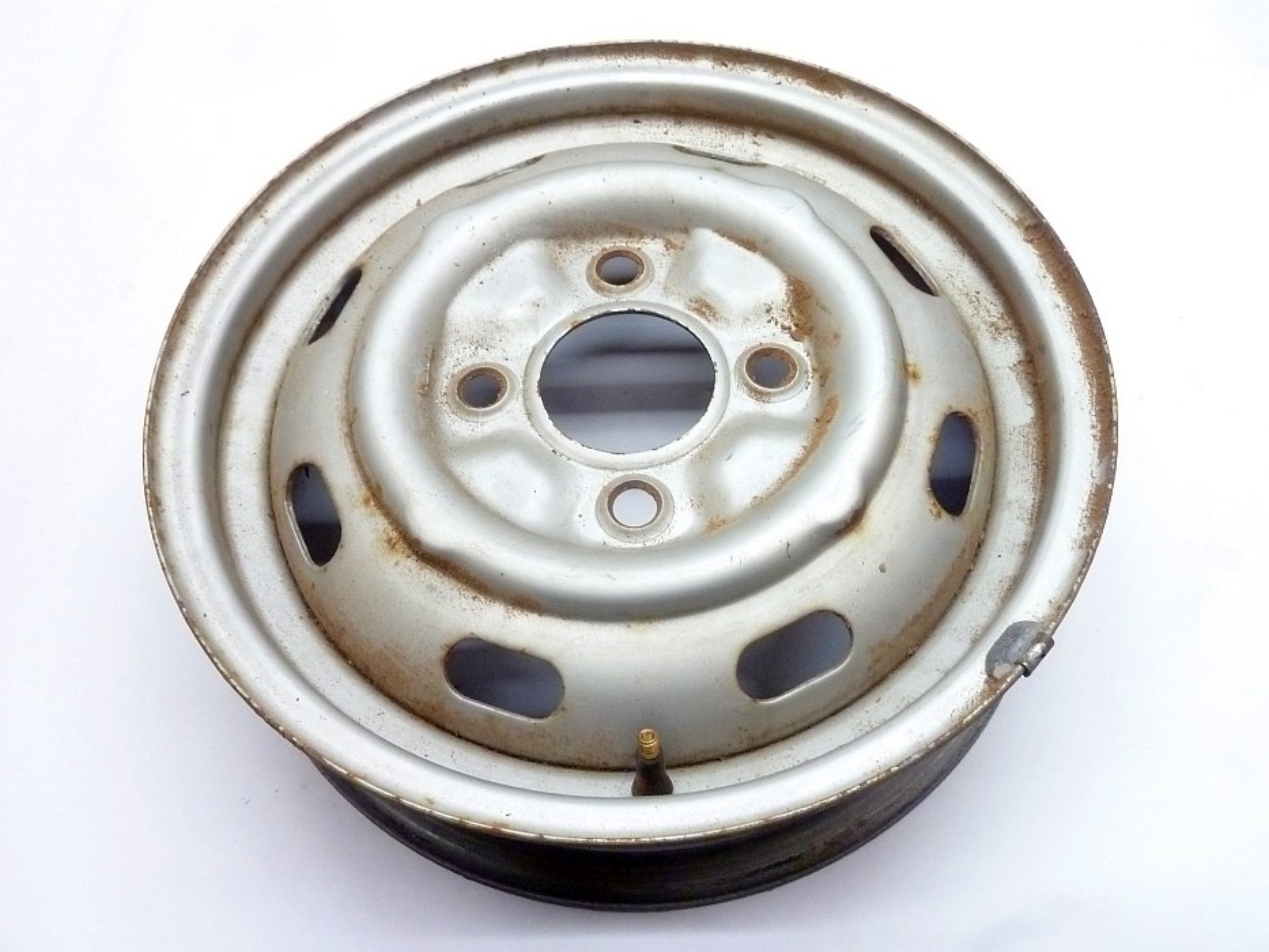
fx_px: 1063
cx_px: 634
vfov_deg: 48.2
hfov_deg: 61.7
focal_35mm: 29
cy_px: 476
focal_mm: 4.7
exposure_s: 1/25
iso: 400
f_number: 3.4
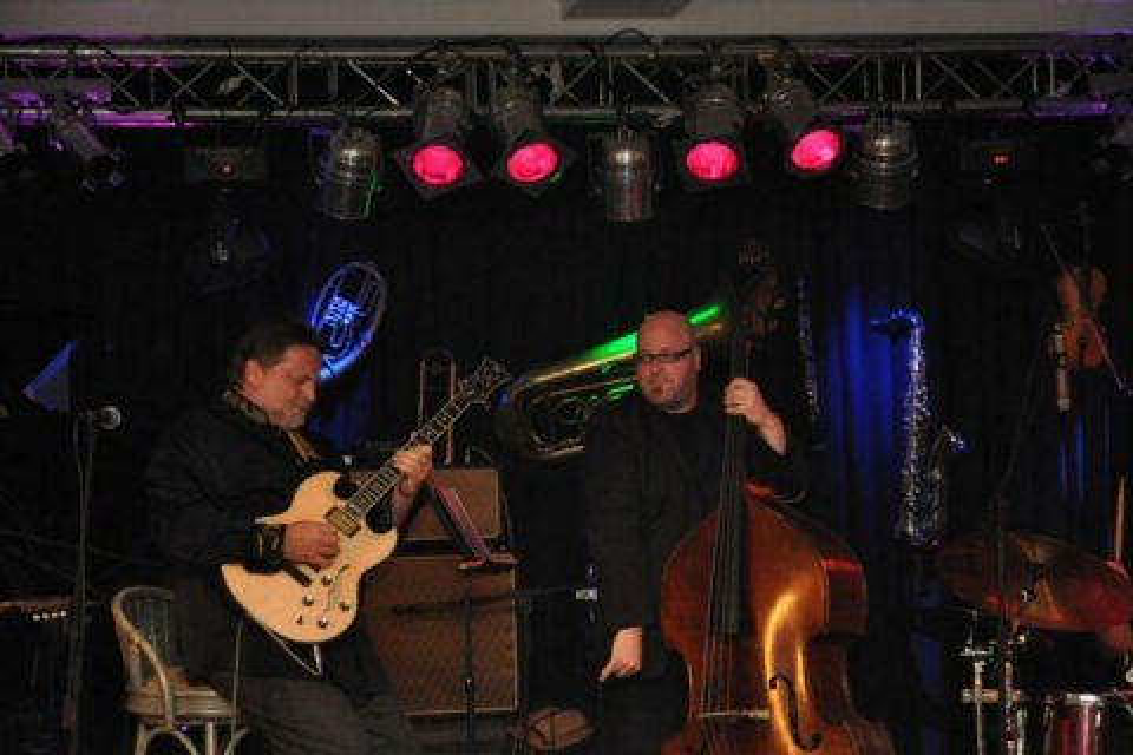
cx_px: 566
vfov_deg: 13.0
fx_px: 3304
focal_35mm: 105
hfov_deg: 19.5
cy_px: 378
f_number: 4.5
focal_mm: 70
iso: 2000
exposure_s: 1/160
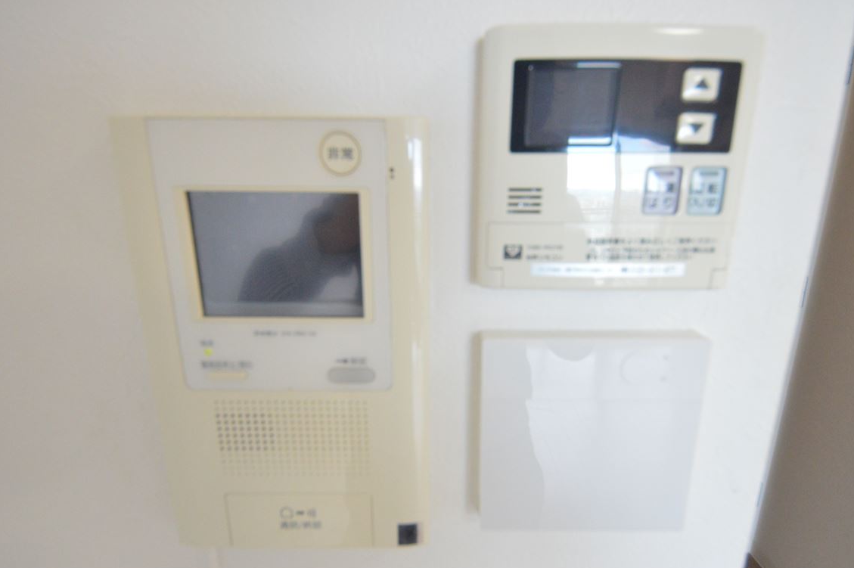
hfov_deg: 93.3
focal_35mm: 17
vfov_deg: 70.3
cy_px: 304
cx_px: 433
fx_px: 403
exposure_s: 1/125
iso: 1600
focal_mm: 8
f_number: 5.6
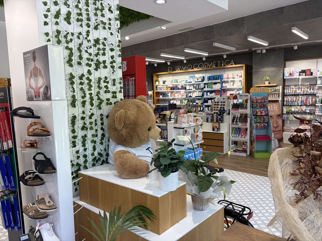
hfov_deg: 67.3
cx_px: 161
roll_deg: +2.6
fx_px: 242
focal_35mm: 26
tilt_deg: -5.1
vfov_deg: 53.1
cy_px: 120
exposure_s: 1/100
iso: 40
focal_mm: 5.96
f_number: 1.6
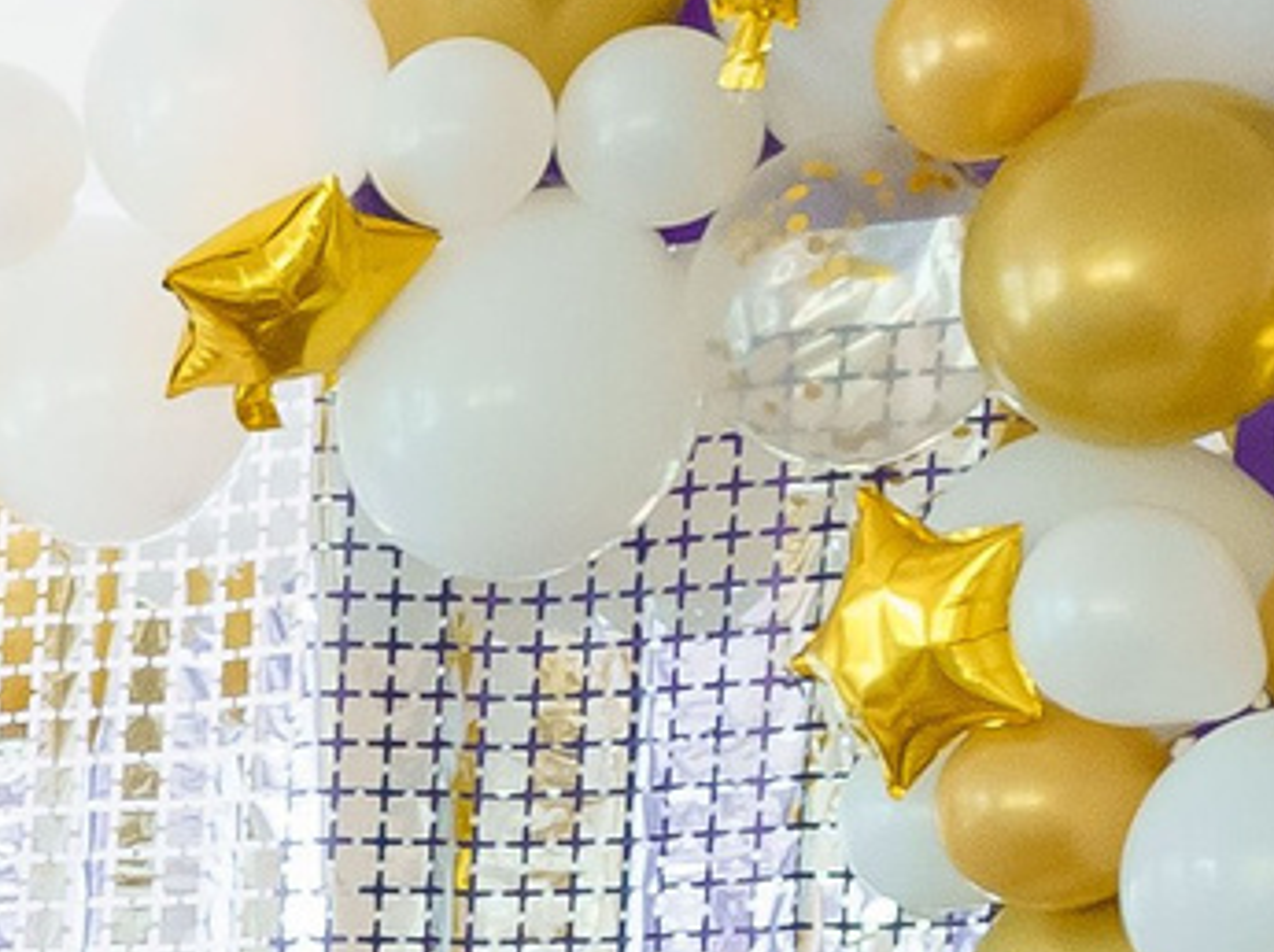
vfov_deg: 5.4
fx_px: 9449
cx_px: -2542
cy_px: 2799
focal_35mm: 257
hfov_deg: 6.9
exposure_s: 1/160
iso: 2500
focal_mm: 35
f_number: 5
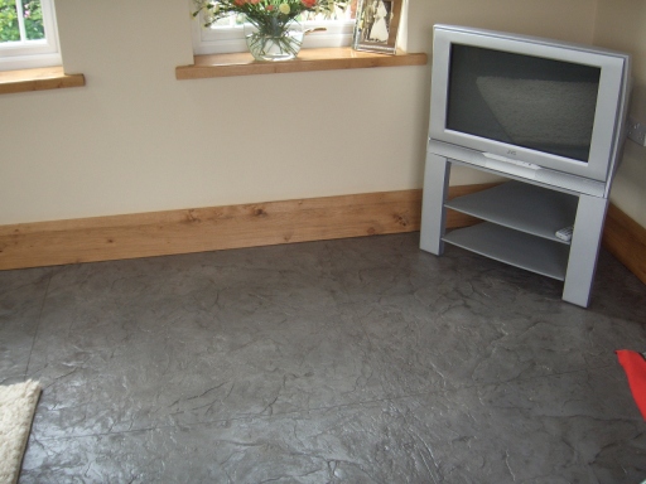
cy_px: 242
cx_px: 323
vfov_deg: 36.8
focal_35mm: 39
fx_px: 728
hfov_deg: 47.9
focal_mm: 8
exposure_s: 1/100
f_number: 2.8
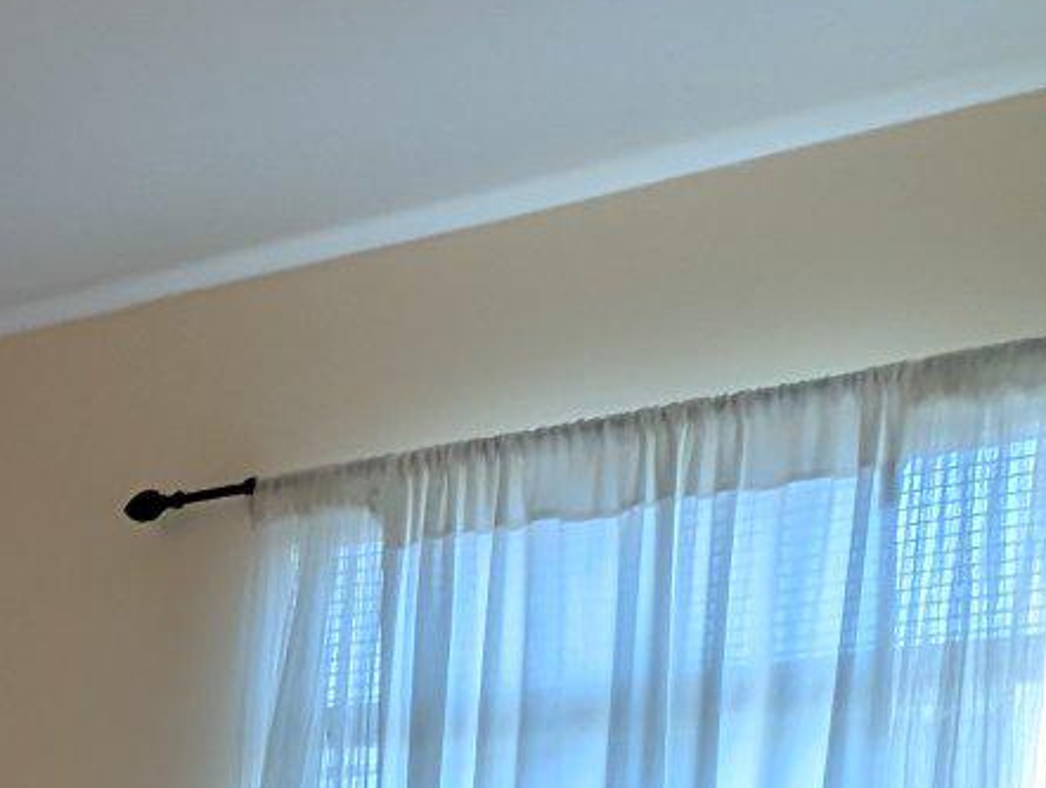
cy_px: 1332
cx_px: -826
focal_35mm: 60
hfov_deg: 21.4
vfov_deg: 19.6
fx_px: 1816
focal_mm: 1.95
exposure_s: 1/92.1
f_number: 2.2
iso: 44
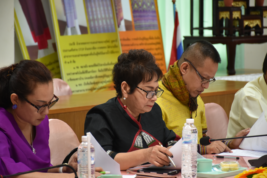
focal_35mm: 168
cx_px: 134
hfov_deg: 12.2
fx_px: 1246
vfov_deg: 8.2
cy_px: 89
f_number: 5.6
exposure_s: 1/30
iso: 800
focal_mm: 112
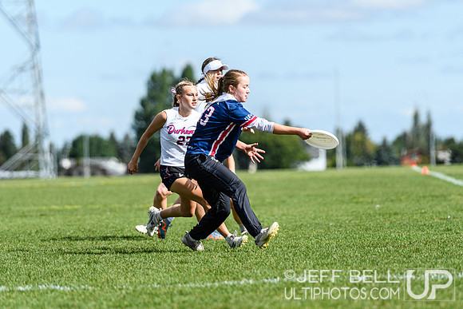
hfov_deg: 6.9
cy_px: 154
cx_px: 232
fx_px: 3859
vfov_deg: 4.6
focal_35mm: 300
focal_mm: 200
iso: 100
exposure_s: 1/1600
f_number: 3.2
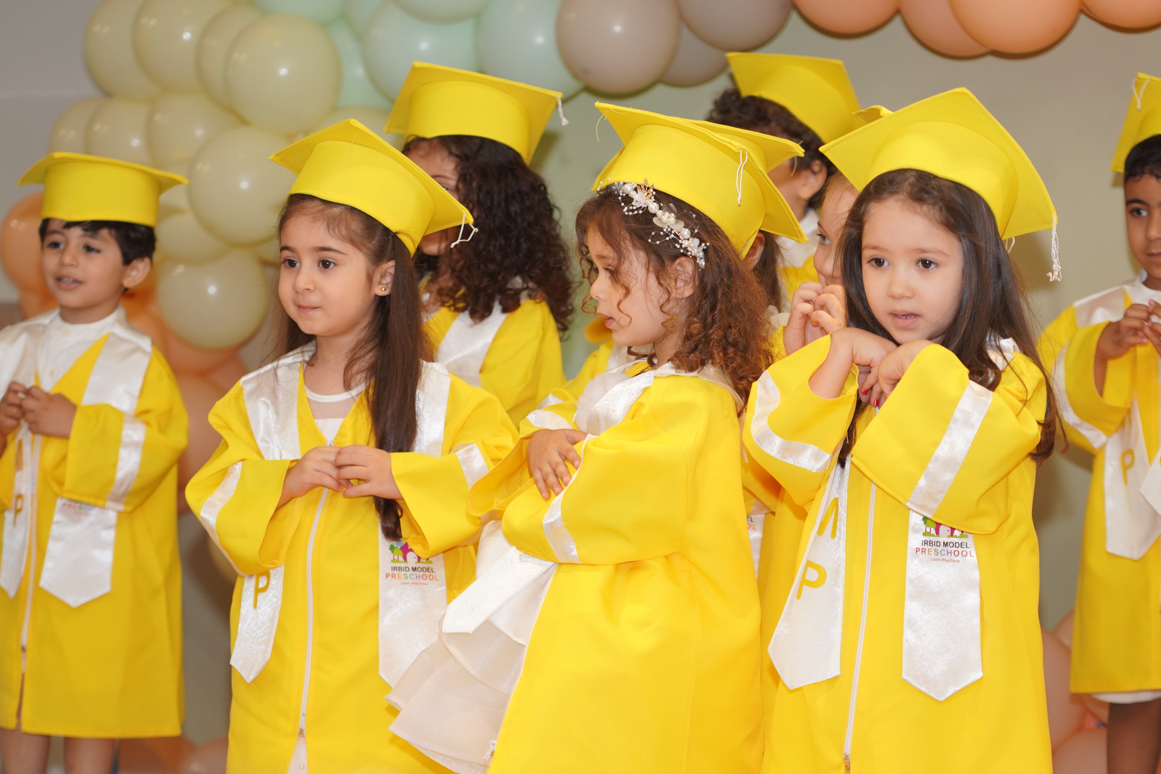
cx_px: 606
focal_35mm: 147
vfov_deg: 9.3
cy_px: 470
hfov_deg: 14.0
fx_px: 4741
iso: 320
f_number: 4
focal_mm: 105
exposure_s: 1/160
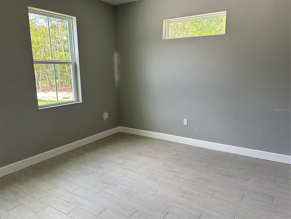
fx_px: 219
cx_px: 146
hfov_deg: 67.3
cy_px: 110
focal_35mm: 26
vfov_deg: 53.1
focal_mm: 5.7
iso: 64
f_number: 1.5
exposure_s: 1/122
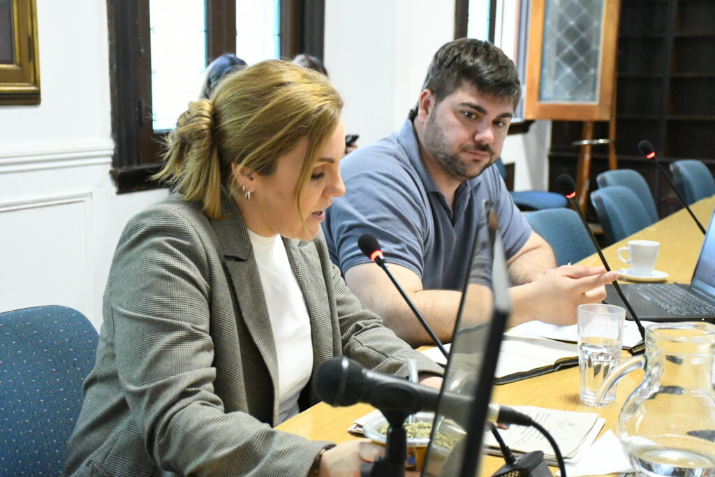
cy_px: 238
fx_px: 1192
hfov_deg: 33.4
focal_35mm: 60
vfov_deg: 22.6
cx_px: 358
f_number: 4.5
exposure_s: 1/200
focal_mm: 40
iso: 12800
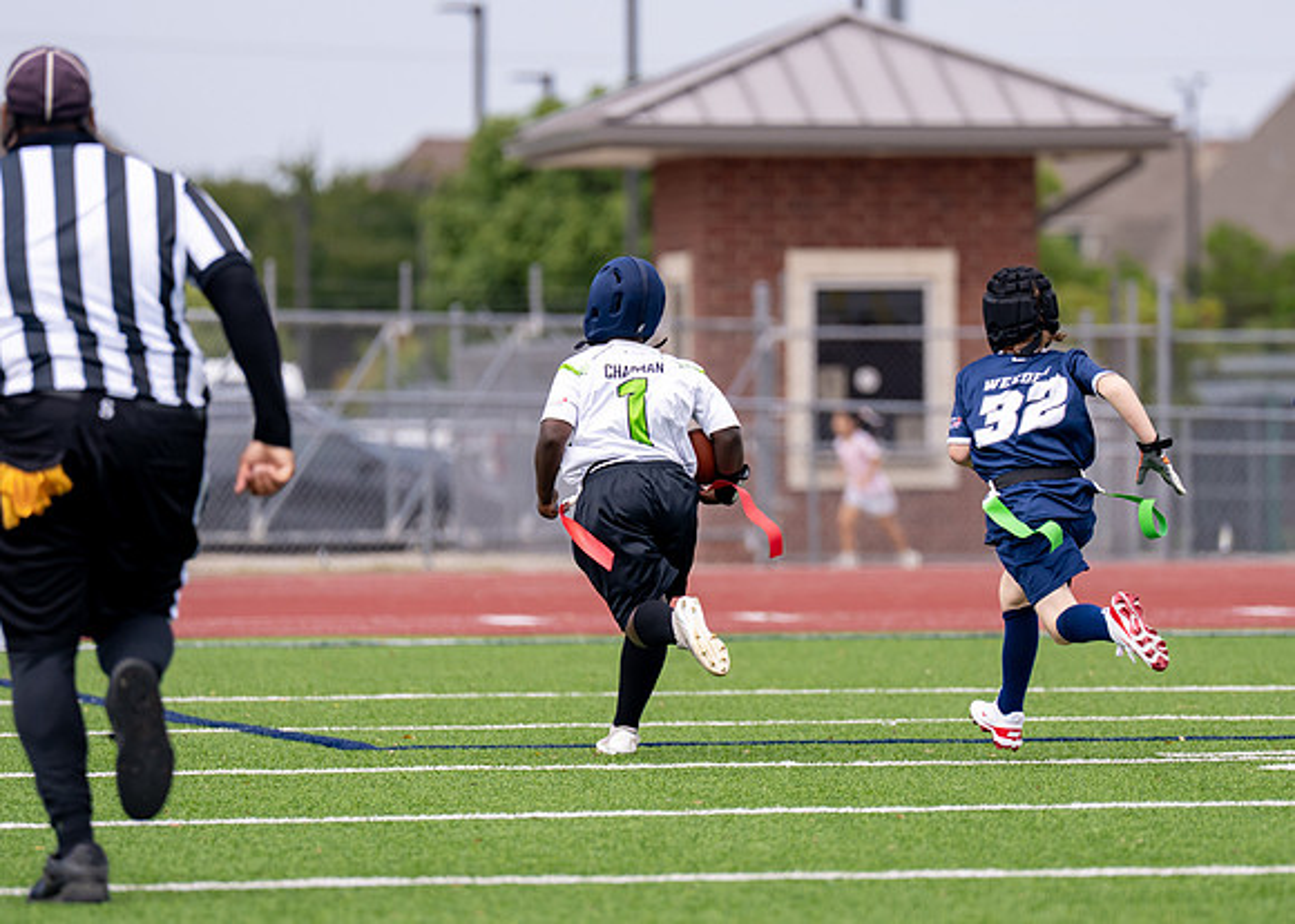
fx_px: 13904
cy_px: 464
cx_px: 824
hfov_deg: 5.3
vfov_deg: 3.8
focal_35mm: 378
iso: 125
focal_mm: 200
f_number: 2.8
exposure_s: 1/2000
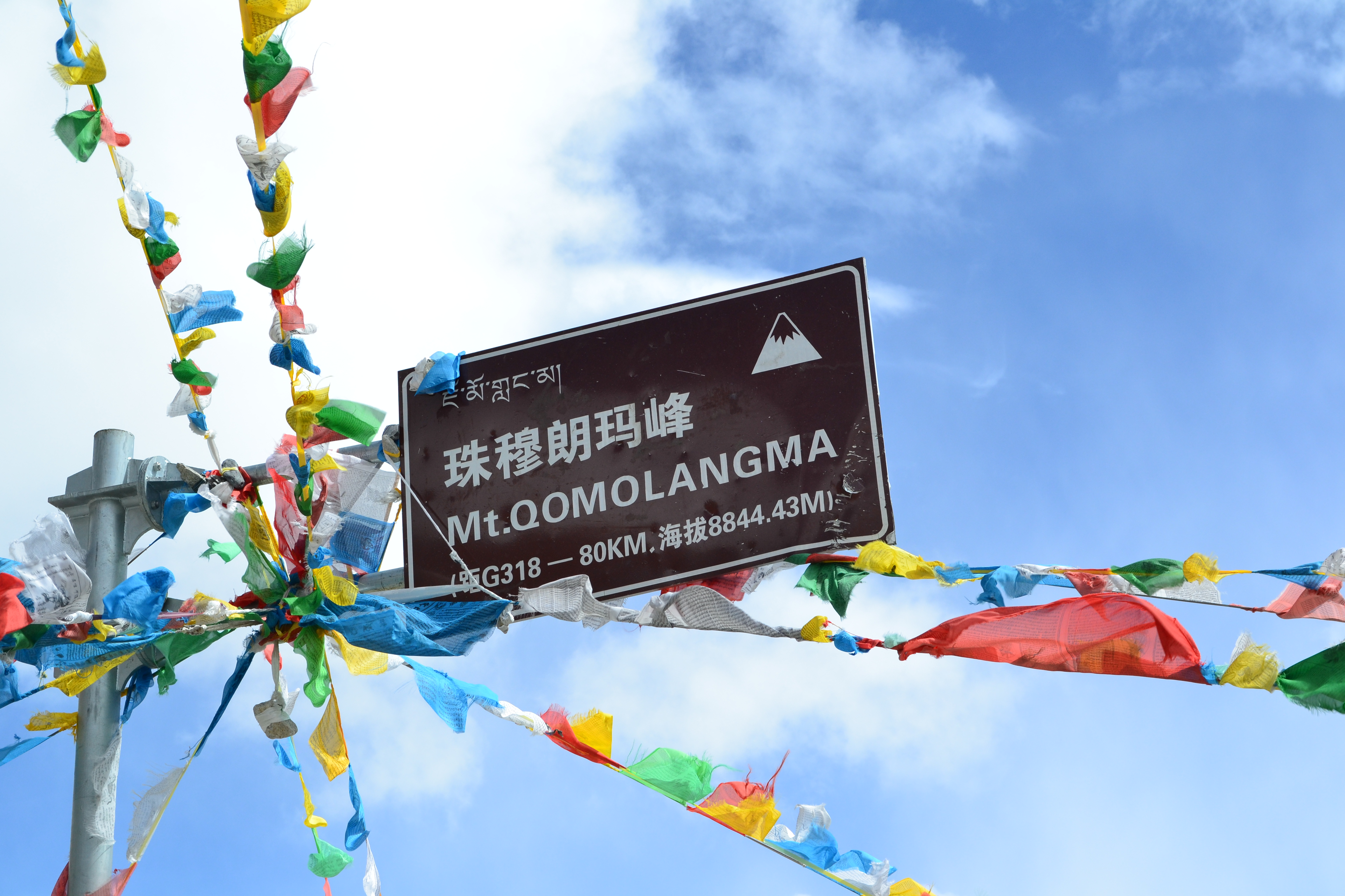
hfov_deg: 28.1
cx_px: 672
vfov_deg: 18.9
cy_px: 448
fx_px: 2690
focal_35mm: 72
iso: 320
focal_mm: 48
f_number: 11
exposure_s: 1/500
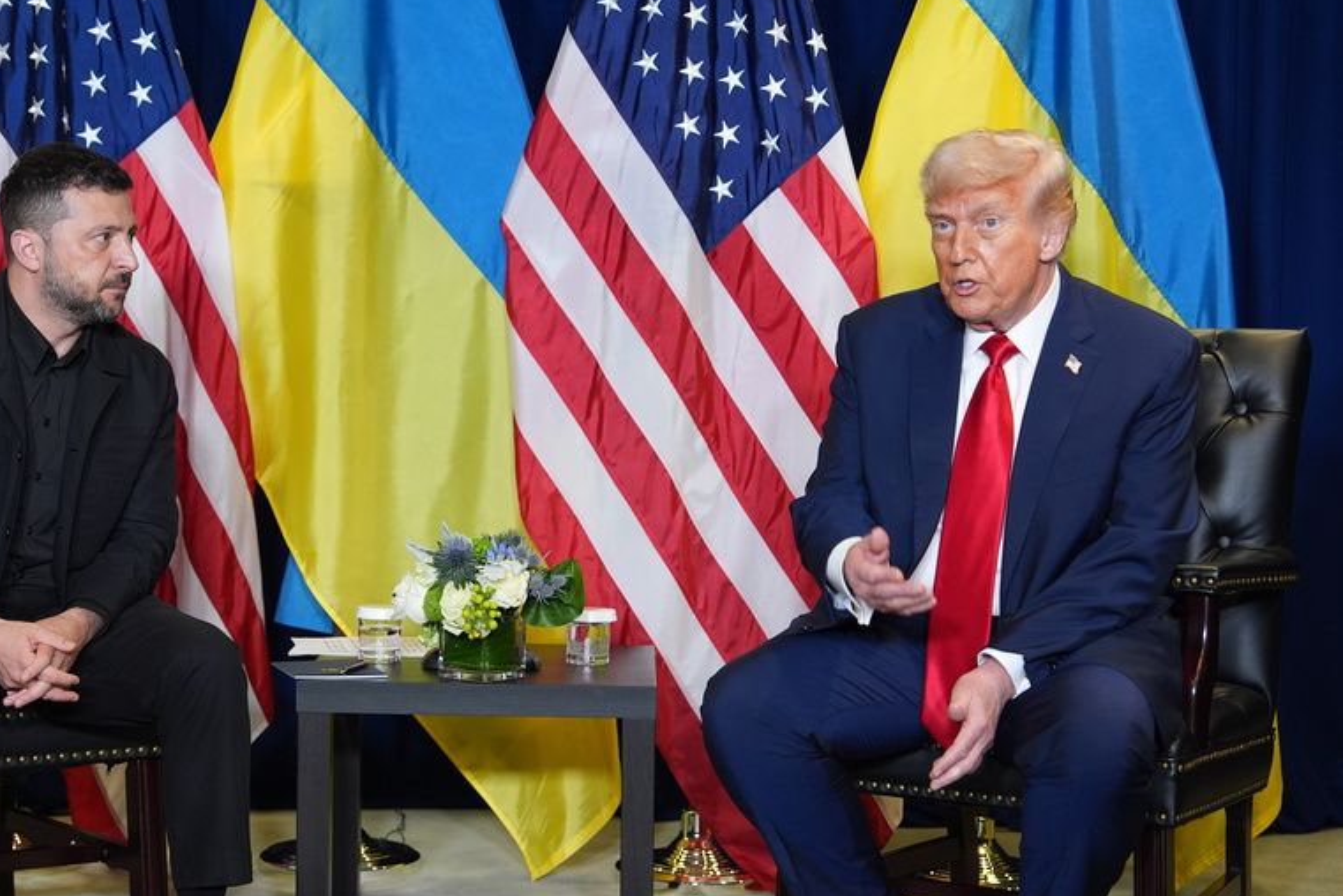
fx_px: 2911
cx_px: 491
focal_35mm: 78
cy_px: 546
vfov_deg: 17.5
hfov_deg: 25.9
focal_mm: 58
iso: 2000
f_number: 2.8
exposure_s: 1/250
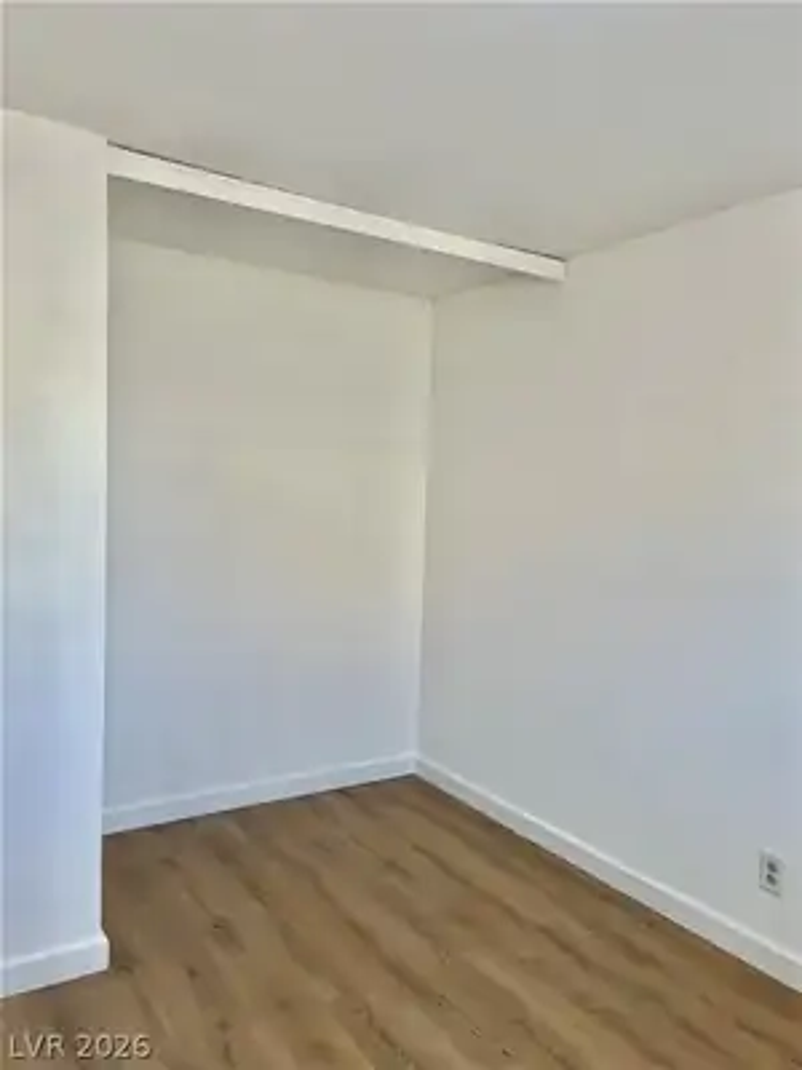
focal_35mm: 26
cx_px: 401
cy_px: 535
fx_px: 803
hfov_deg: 53.1
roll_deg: -0.3
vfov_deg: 67.3
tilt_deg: -5.6
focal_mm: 5.7
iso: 32
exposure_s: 1/120
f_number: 1.5
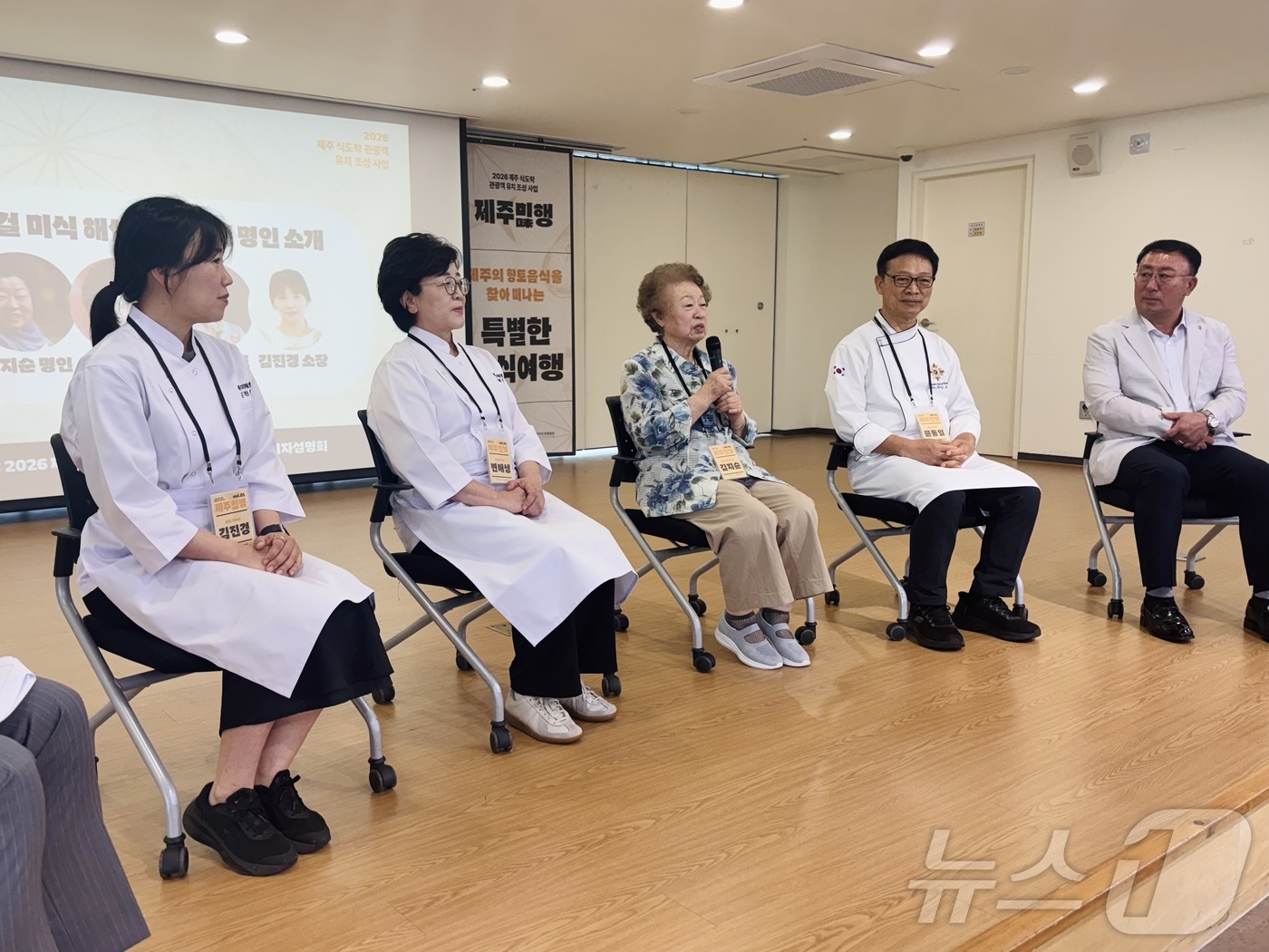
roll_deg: +1.0
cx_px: 634
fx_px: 953
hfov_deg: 67.3
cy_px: 476
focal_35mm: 26
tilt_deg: -7.9
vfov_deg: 53.1
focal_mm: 5.96
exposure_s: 1/120
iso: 64
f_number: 1.6
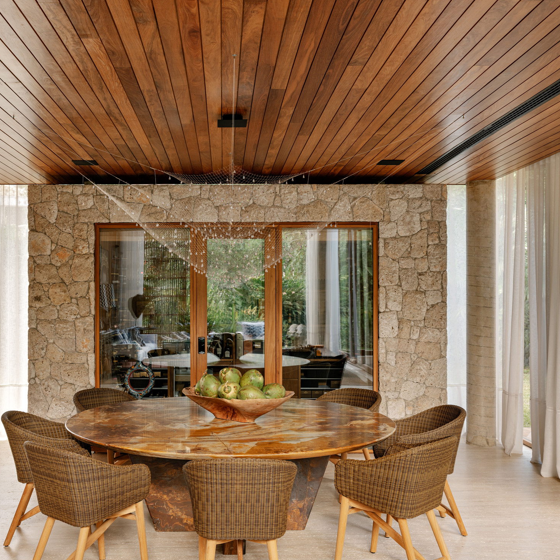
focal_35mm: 36
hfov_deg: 45.9
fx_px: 659
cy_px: 277
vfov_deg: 46.0
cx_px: 235
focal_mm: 37.6
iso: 200
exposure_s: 1/2
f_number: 9
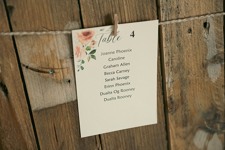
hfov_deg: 28.8
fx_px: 438
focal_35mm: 70
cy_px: 75
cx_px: 112
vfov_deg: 19.5
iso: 640
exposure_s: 1/800
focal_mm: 70
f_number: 3.5
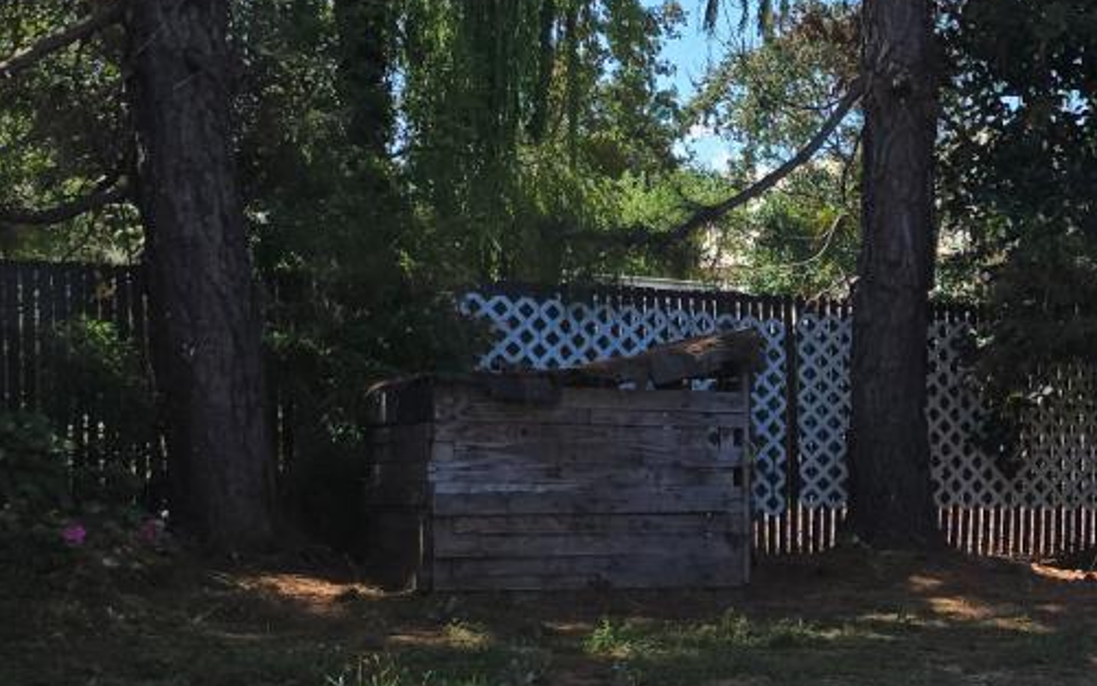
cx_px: 1062
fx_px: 2182
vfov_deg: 17.8
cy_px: 501
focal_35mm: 73
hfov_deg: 26.9
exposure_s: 1/451
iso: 12
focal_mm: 6.3
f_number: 1.7
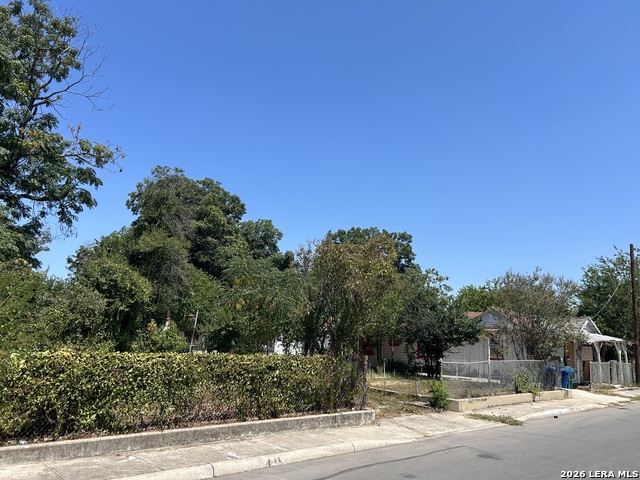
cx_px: 320
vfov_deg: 53.1
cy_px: 240
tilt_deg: +11.9
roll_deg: -2.2
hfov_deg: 67.3
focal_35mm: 26
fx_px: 481
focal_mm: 5.7
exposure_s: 1/3571
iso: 50
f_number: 1.5
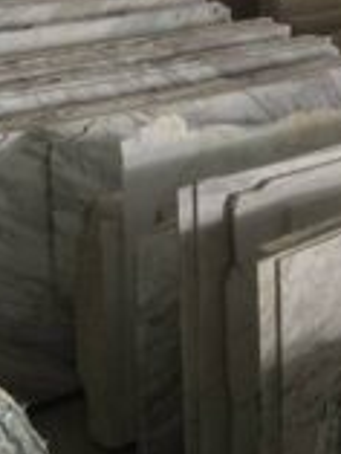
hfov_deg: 19.5
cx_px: 315
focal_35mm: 74
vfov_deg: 26.2
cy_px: 159
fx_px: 971
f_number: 2.2
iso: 50
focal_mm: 4.15
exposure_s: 1/33
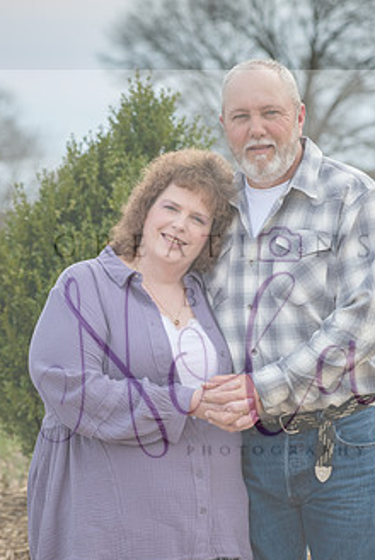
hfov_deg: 9.0
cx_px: 220
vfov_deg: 13.4
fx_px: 2385
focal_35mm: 153
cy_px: 325
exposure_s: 1/500
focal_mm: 112
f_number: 6.3
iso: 400
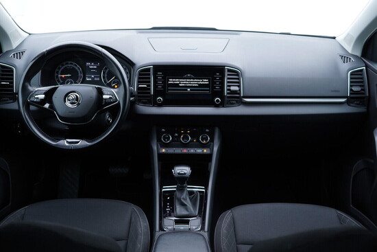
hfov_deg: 53.1
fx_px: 377
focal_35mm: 36
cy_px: 126
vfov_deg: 36.9
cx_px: 188
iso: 250
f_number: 2.8
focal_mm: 24
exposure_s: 1/40
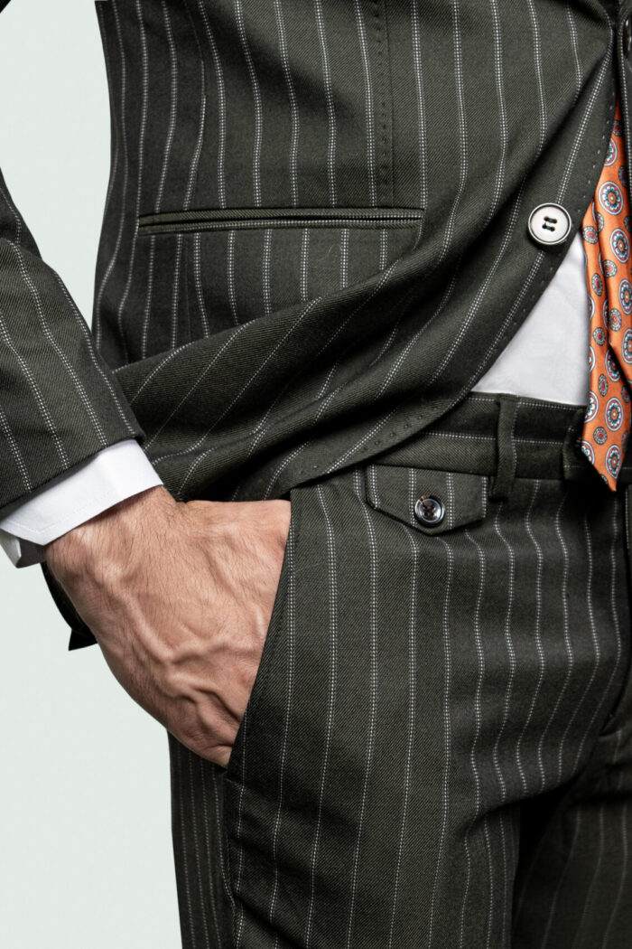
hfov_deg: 36.9
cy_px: 474
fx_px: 948
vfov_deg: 53.1
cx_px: 316
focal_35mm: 36
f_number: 2.8
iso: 100
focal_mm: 24
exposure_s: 1/100
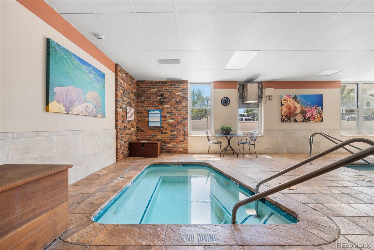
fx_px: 166
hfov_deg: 96.7
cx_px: 187
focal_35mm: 16
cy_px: 125
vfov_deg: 73.8
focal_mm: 16
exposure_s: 1/1.25
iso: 200
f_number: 8
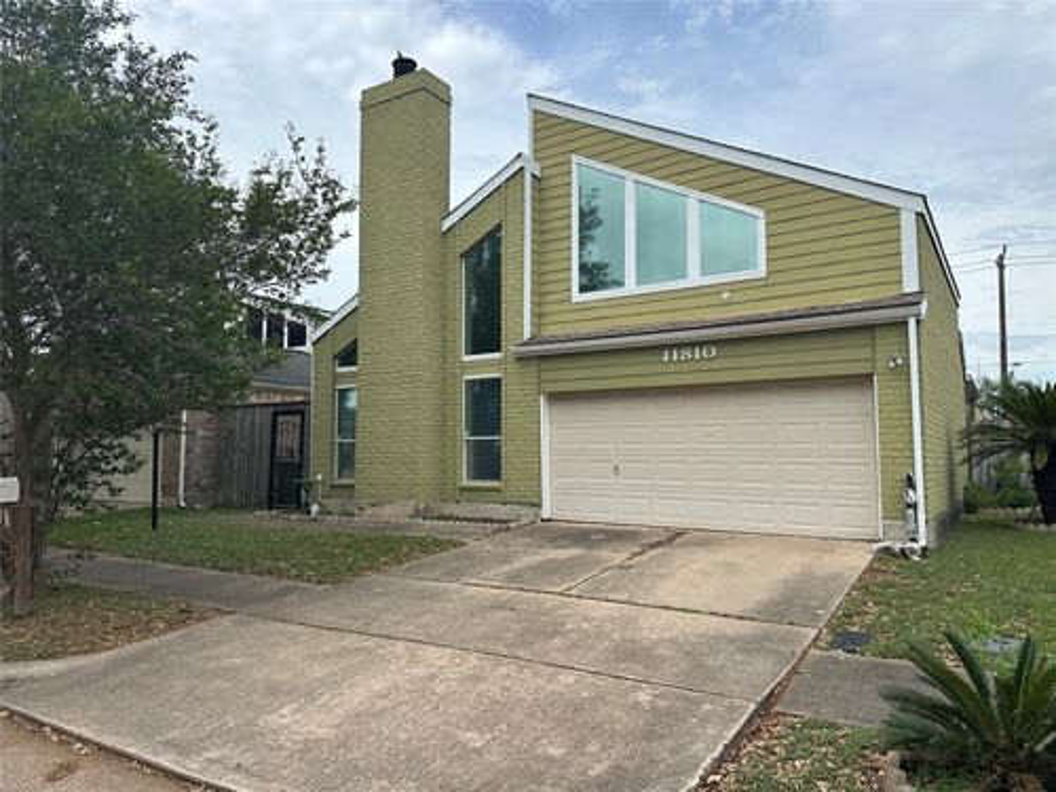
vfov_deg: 56.8
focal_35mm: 24
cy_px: 396
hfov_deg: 71.6
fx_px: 732
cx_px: 528
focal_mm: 6.86
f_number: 1.78
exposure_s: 1/4016
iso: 80
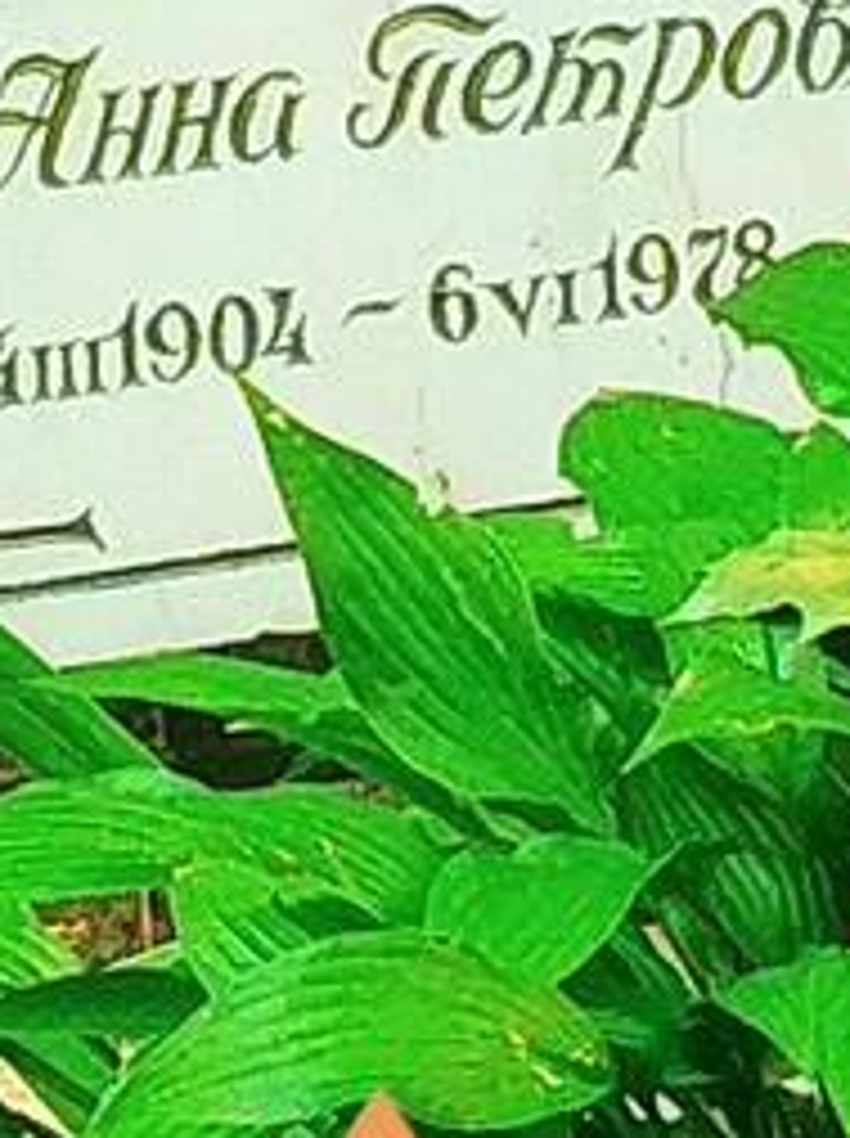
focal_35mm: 76
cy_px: 153
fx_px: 2495
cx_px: 274
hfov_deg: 19.3
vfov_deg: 25.1
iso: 203
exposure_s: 1/50
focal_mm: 4.5
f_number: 2
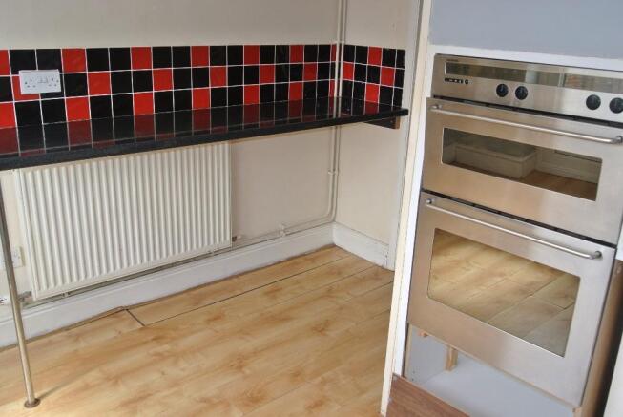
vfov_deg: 41.2
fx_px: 554
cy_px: 208
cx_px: 312
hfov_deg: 58.7
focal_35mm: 32
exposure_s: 1/60
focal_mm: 12.2
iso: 200
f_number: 6.3
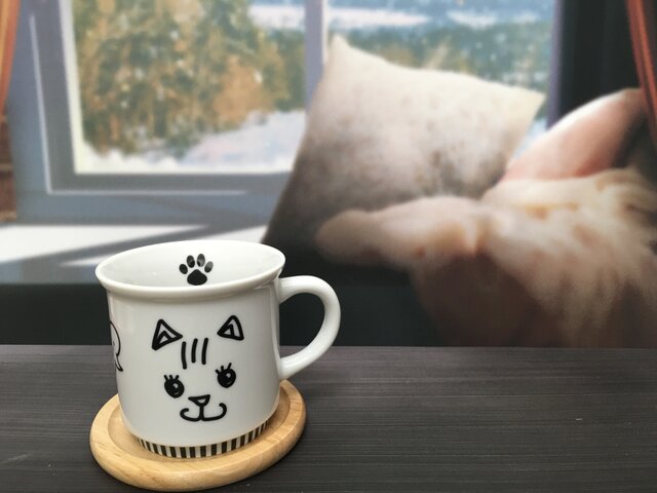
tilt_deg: -14.0
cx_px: 328
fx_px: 550
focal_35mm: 29
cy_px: 246
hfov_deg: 61.7
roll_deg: -0.1
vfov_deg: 48.2
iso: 80
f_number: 2.2
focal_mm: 4.15
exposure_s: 1/30
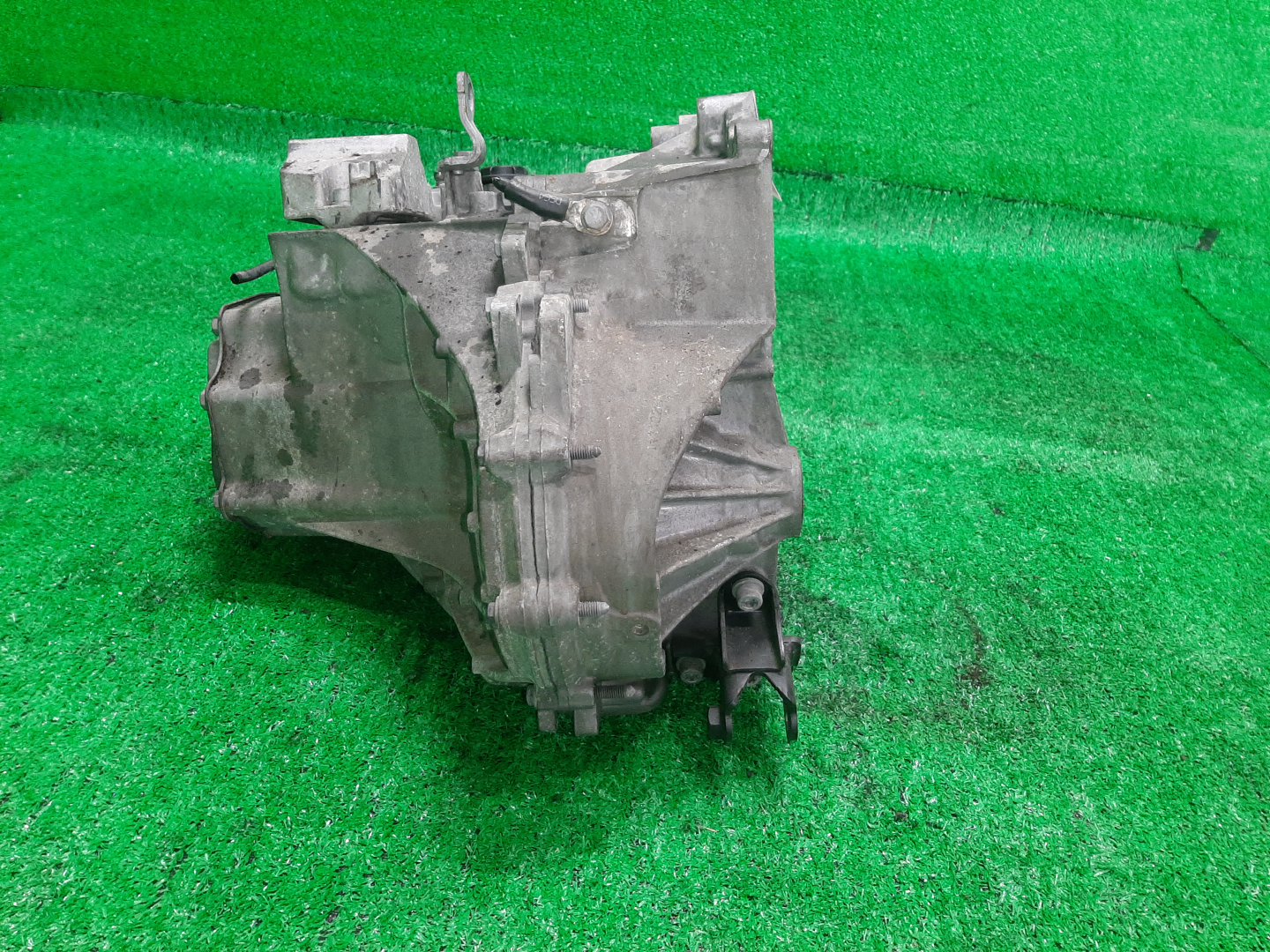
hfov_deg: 67.3
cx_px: 635
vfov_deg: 53.1
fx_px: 954
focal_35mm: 26
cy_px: 476
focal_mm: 3.93
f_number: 1.7
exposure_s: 1/50
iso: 162
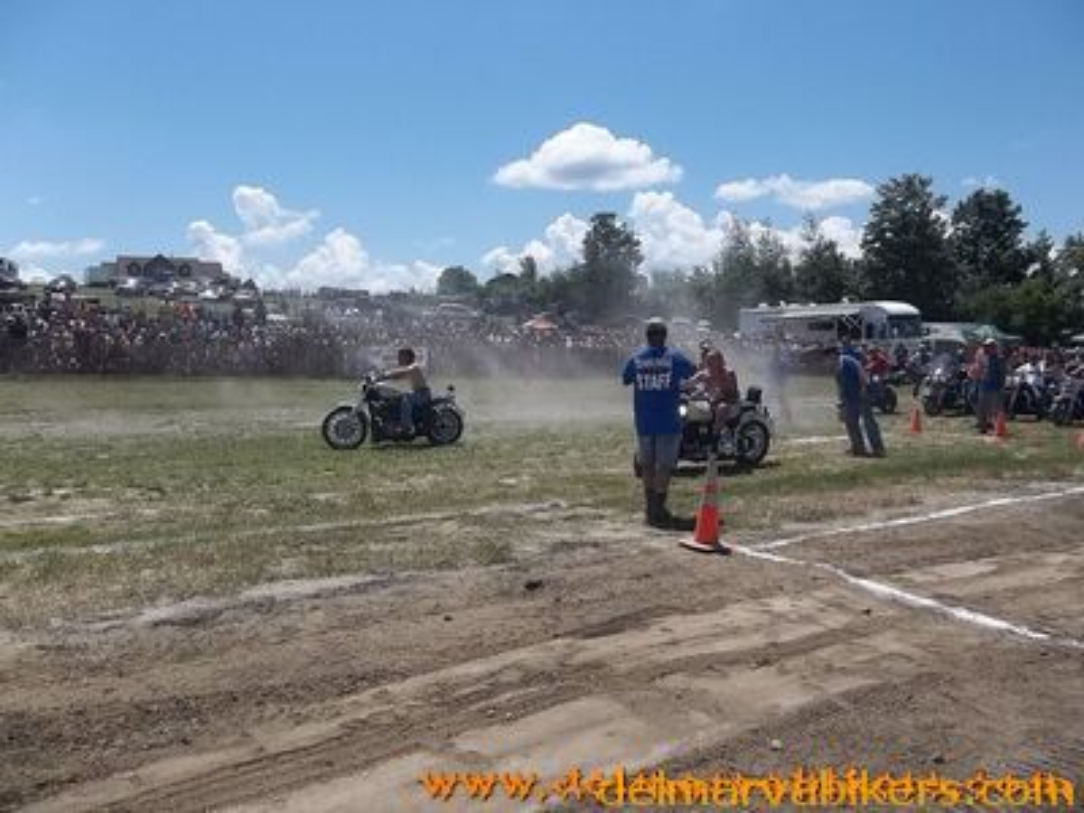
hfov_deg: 65.3
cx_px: 542
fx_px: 846
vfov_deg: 51.4
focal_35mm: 27
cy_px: 406
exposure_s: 1/250
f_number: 8.9
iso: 80
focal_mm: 4.9
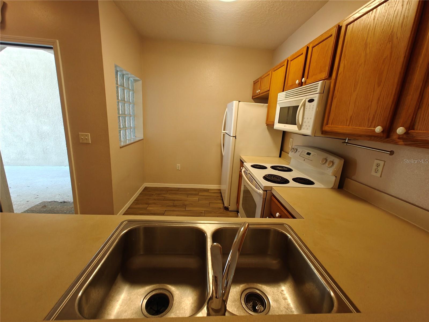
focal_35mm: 14
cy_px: 161
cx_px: 214
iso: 200
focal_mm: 2.62
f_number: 2.2
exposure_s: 1/30
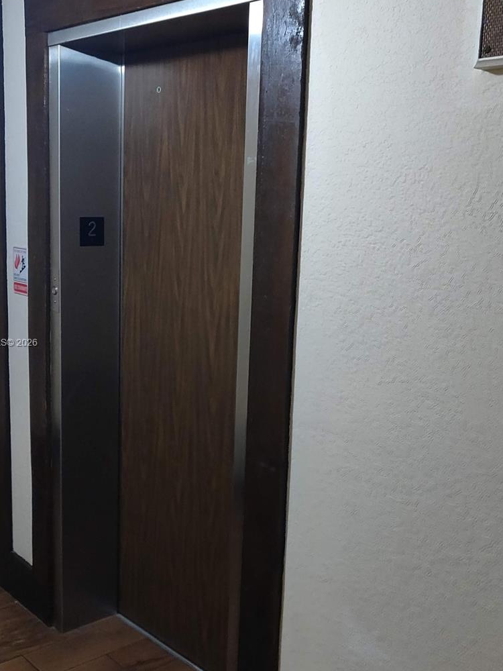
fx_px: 581
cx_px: 215
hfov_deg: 46.7
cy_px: 344
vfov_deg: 60.0
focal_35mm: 30
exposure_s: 1/25
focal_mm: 4.25
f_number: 1.7
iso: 1600
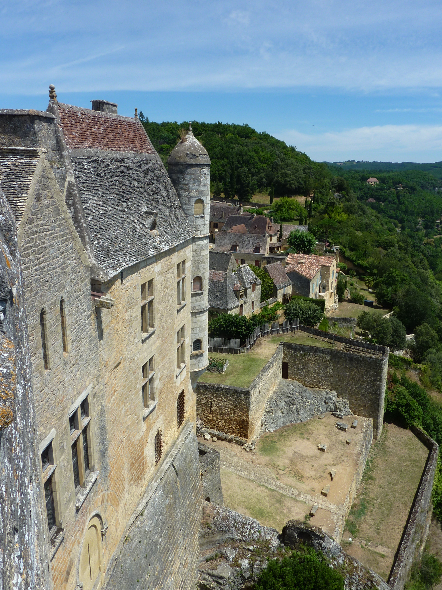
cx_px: 222
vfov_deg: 67.3
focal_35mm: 26
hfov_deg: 53.1
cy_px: 287
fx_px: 443
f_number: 5.6
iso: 80
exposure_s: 1/400
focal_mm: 4.1
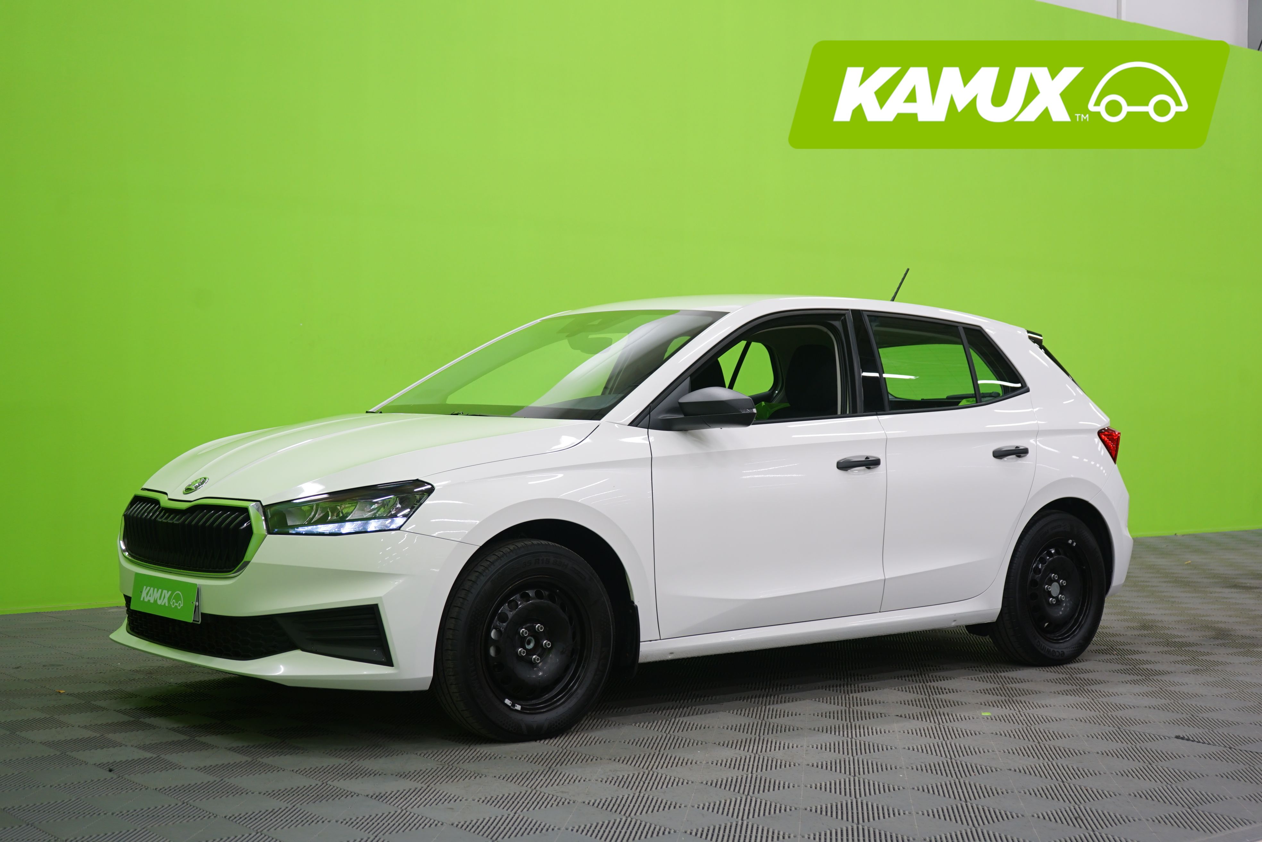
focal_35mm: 49
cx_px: 631
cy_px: 421
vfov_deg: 27.5
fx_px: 1718
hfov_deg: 40.3
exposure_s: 1/8
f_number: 5
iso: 400
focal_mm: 49
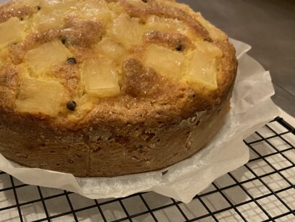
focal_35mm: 42
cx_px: 91
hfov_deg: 43.9
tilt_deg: -36.1
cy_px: 120
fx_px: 358
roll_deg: -1.0
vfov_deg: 34.3
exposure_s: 1/33
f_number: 1.8
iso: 320
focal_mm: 4.25
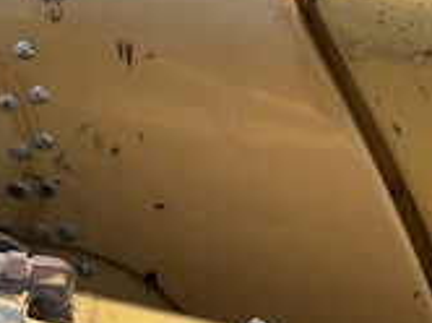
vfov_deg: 20.7
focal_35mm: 70
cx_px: -3
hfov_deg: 26.3
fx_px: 872
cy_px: 60
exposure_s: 1/1221
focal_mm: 3
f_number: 1.8
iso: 25
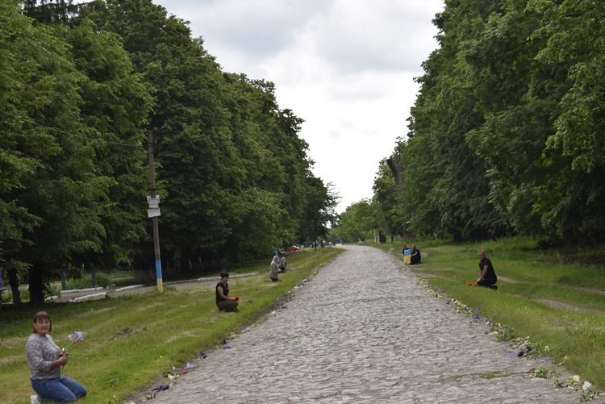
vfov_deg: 16.6
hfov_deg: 24.6
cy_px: 202
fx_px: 1387
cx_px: 302
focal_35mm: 82
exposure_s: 1/200
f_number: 8
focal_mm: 55
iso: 100
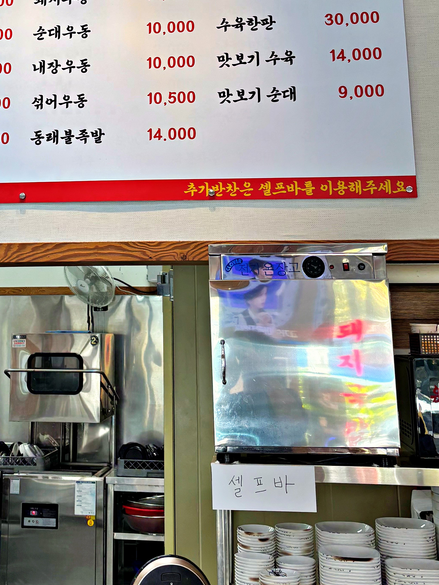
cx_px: 107
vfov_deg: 34.5
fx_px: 913
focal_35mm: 54
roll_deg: -0.1
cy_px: 124
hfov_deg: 26.7
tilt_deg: +12.1
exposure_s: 1/120
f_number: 1.6
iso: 40
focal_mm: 5.96
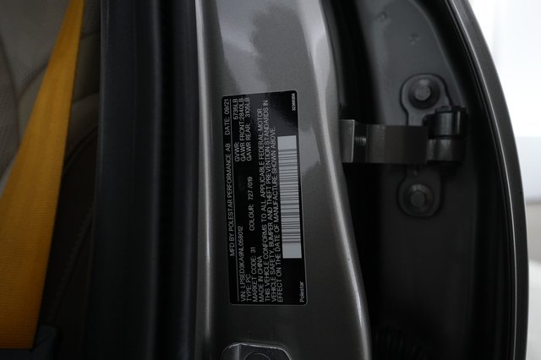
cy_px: 180
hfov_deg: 69.4
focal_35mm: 26
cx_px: 270
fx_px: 391
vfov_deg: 49.5
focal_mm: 26
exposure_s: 1/125
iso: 4000
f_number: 4.5
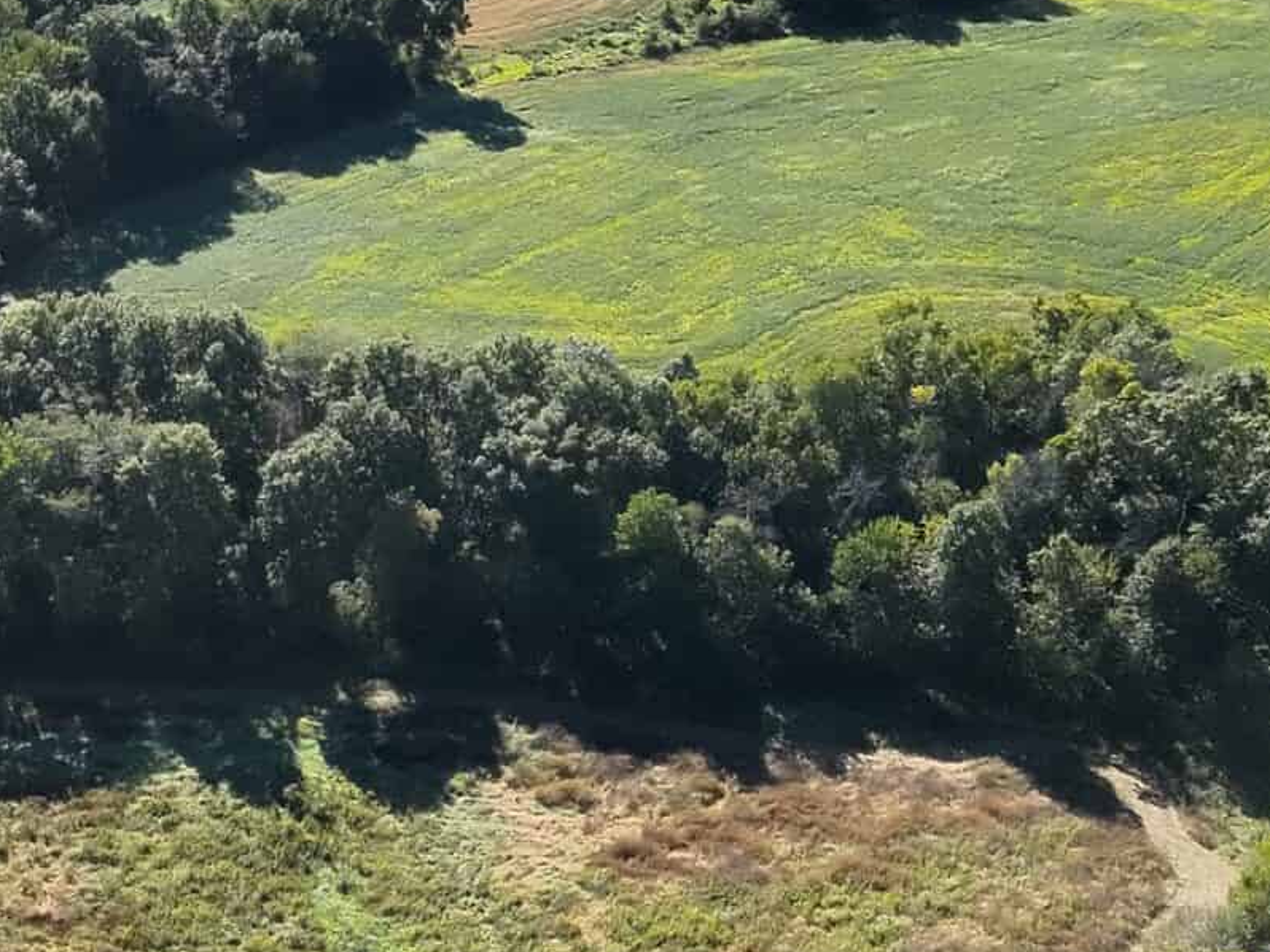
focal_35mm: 77
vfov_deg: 19.1
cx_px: -234
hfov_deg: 23.3
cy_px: 536
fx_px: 2824
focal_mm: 6.72
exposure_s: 1/6000
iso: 290
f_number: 1.7
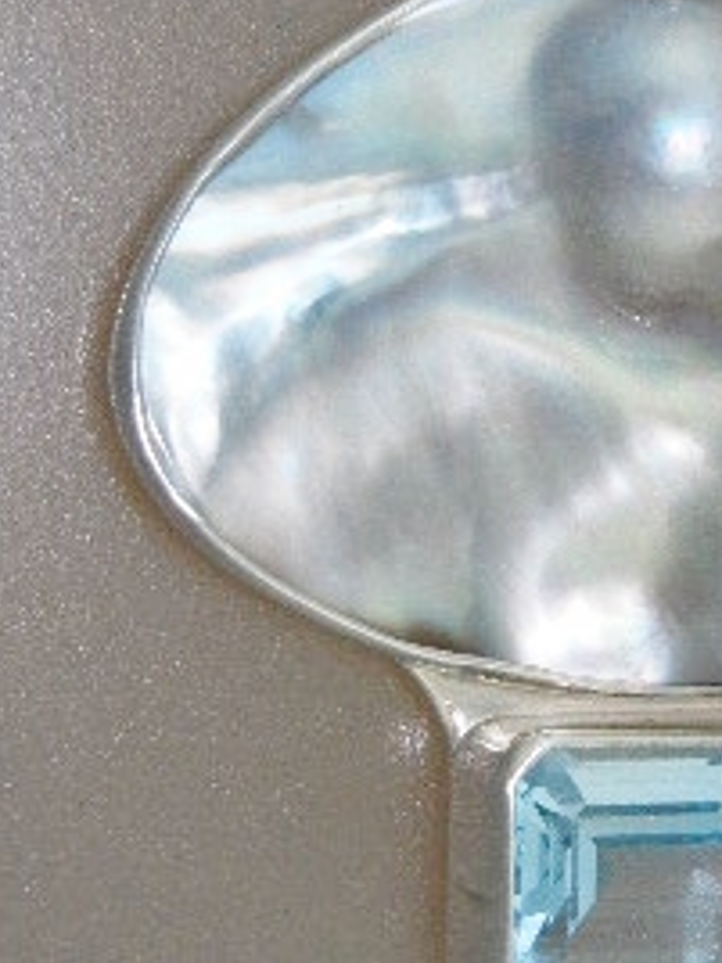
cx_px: 625
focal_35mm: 124
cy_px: 392
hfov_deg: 11.9
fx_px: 3448
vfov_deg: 15.9
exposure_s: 1/30
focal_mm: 9.3
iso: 593
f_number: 7.8
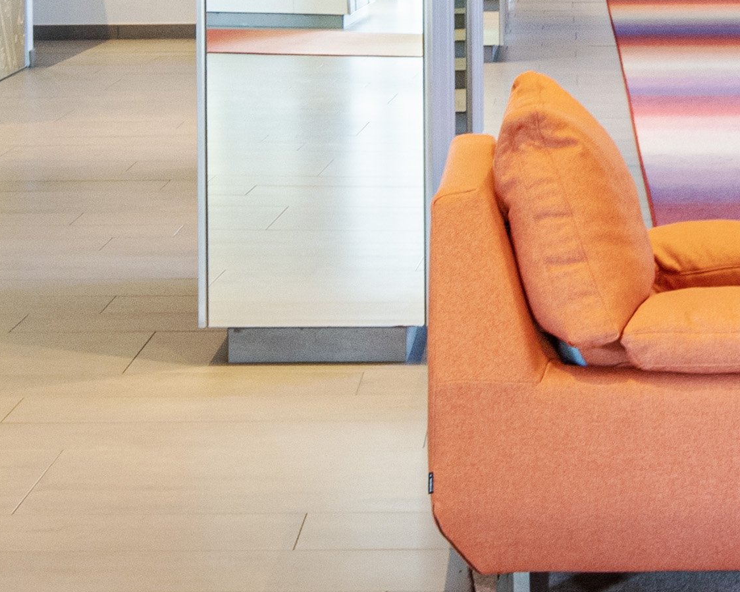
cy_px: -187
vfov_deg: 11.5
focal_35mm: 131
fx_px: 2869
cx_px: 614
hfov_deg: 14.6
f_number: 11
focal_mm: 19
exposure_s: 1
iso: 100
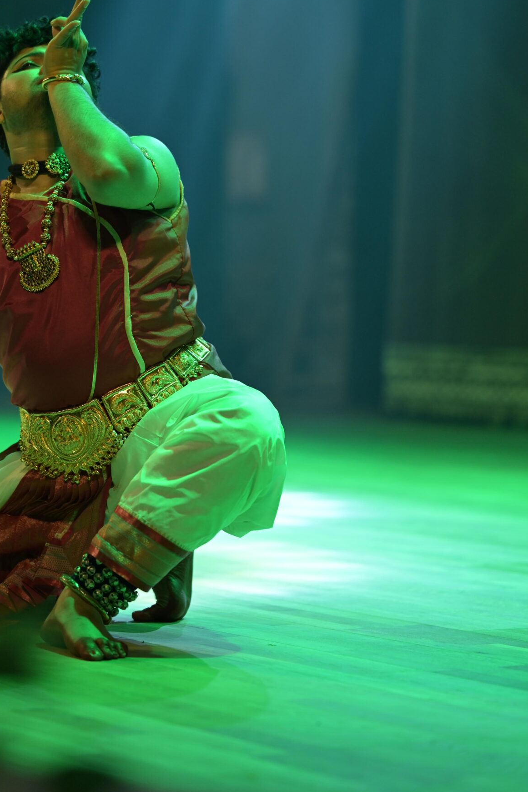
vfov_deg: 16.3
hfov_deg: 11.0
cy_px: 212
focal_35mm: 125
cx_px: 172
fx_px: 2749
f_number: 1.8
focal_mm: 85
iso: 1000
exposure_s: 1/400
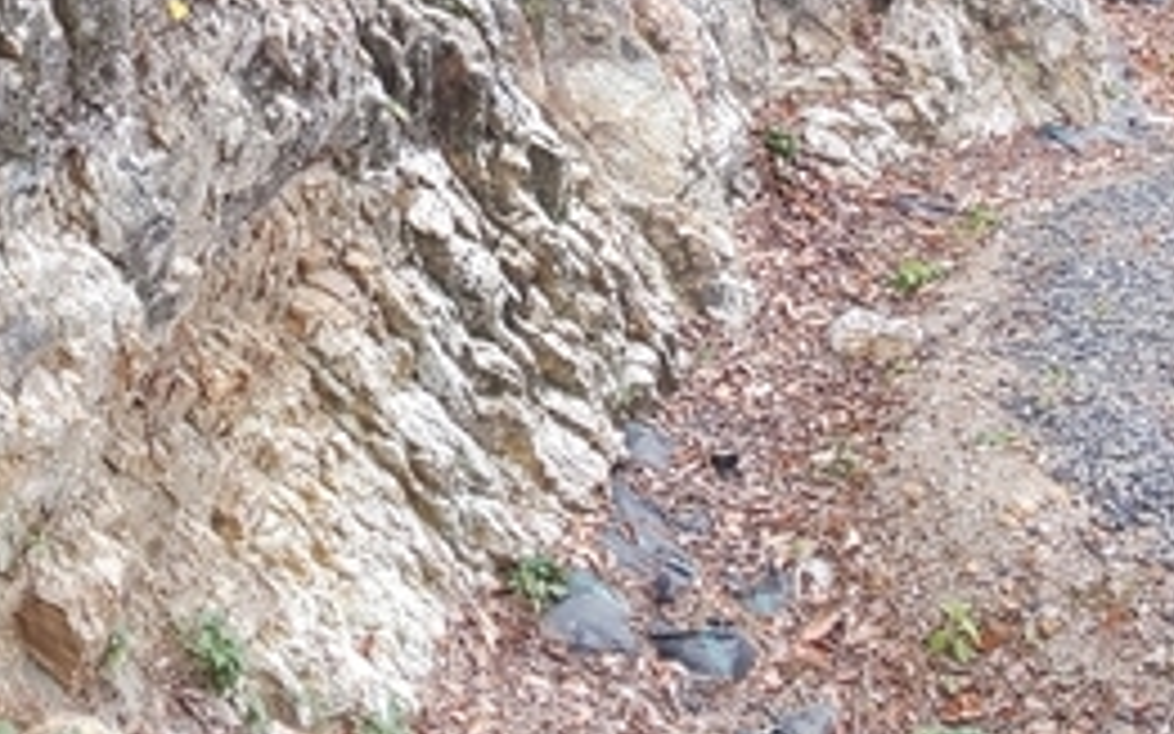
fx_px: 2079
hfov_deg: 31.5
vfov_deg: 18.0
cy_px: -342
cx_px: 504
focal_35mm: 65
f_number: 1.94
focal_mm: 3.45
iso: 28
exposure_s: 1/116
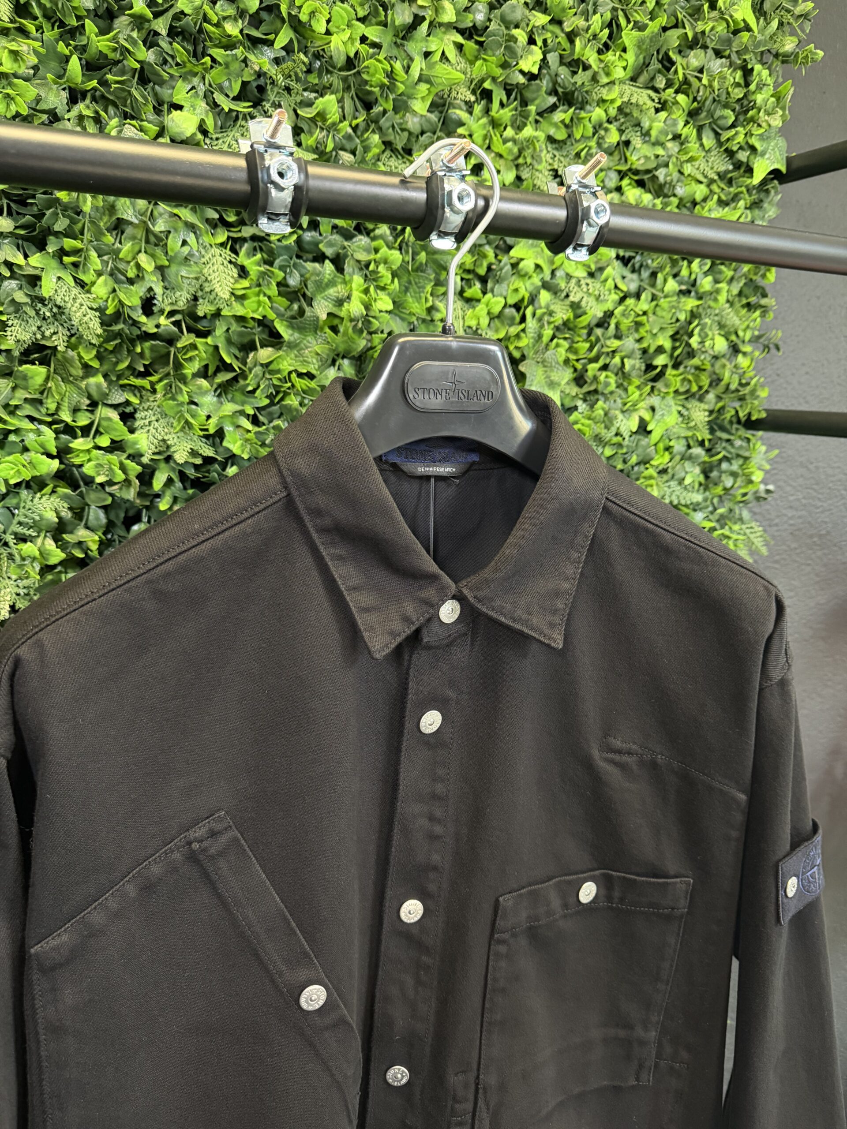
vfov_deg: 71.6
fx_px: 783
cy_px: 564
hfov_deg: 56.8
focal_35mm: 24
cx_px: 424
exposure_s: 1/56
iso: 800
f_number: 1.78
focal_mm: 6.76
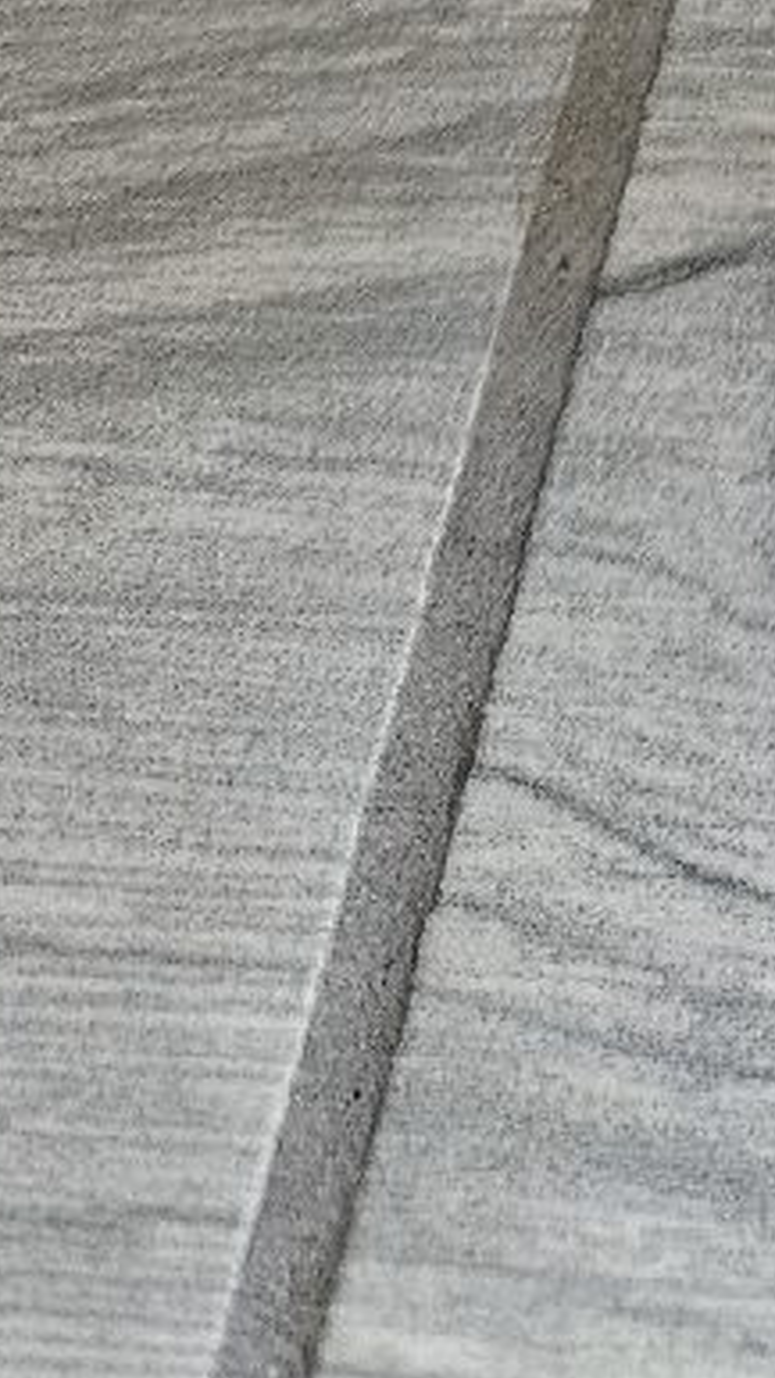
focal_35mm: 104
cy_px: -1235
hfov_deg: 10.2
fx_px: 3801
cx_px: 1804
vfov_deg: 16.5
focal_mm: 5.4
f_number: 1.8
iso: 640
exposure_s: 1/50.3
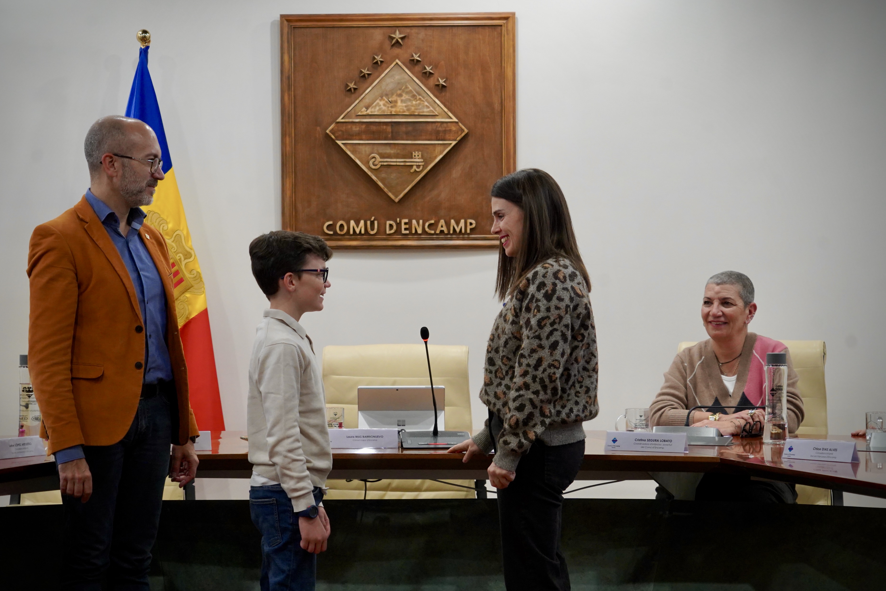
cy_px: 300
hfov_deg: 23.1
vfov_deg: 15.5
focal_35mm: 88
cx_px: 422
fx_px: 2166
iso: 3200
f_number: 5.6
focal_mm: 83
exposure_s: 1/160
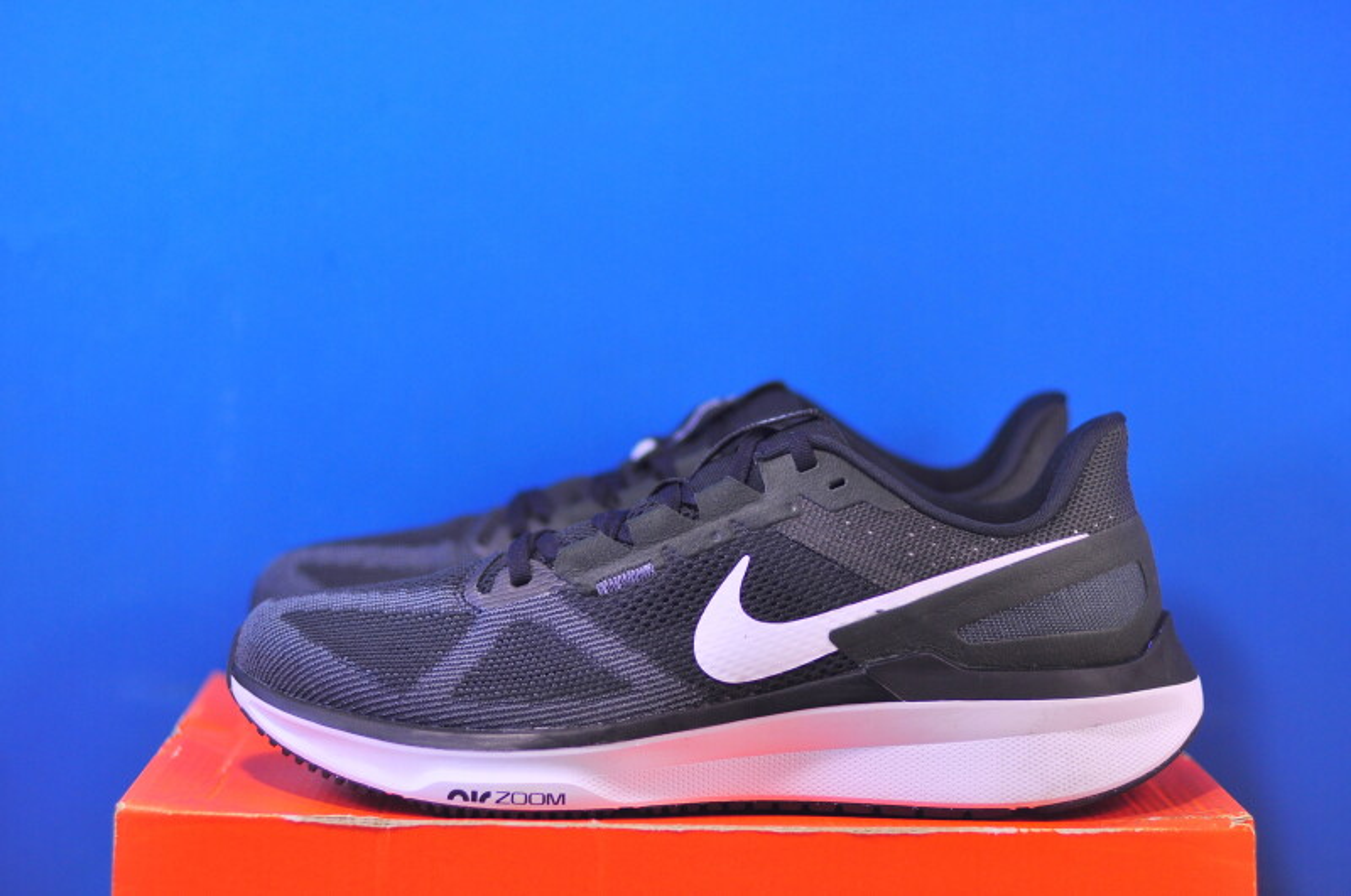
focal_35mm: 75
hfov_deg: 27.0
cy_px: 448
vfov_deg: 18.1
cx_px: 676
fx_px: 2811
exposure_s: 1/320
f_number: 2.2
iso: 250
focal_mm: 50
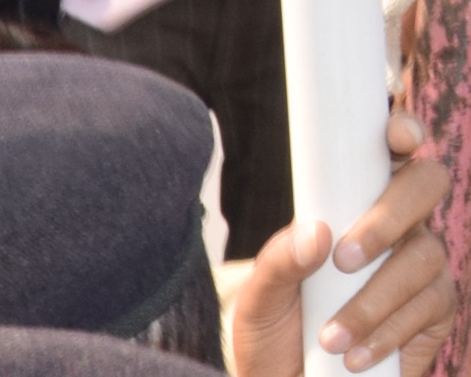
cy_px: 1099
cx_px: -1123
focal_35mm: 229
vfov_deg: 6.2
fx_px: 3191
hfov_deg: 7.2
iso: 400
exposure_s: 1/125
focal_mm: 20
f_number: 11
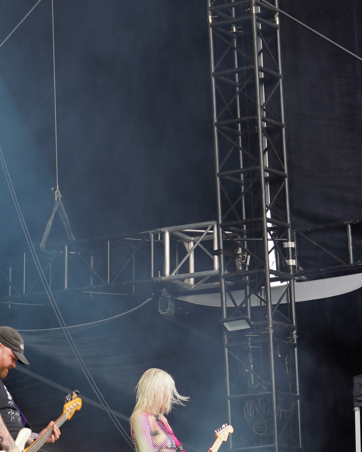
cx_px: 96
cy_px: 202
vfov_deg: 11.6
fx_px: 2236
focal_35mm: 167
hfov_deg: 9.2
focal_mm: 58
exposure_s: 1/80
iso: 100
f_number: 4.5
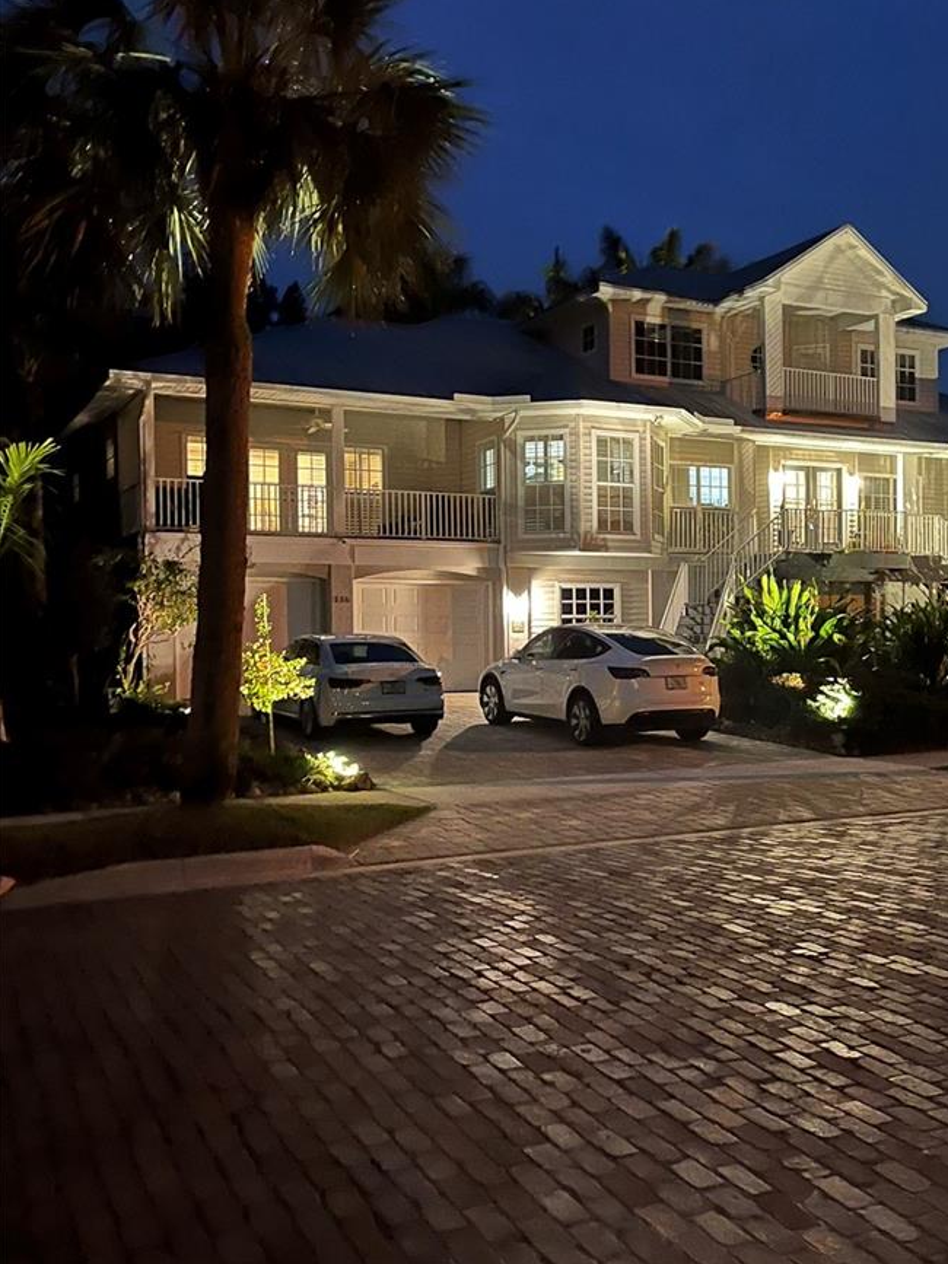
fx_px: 1315
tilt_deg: -0.7
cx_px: 653
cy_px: 636
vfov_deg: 51.4
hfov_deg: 39.1
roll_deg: +0.3
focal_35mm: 36
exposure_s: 1/9
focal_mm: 5.1
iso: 1000
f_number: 1.6
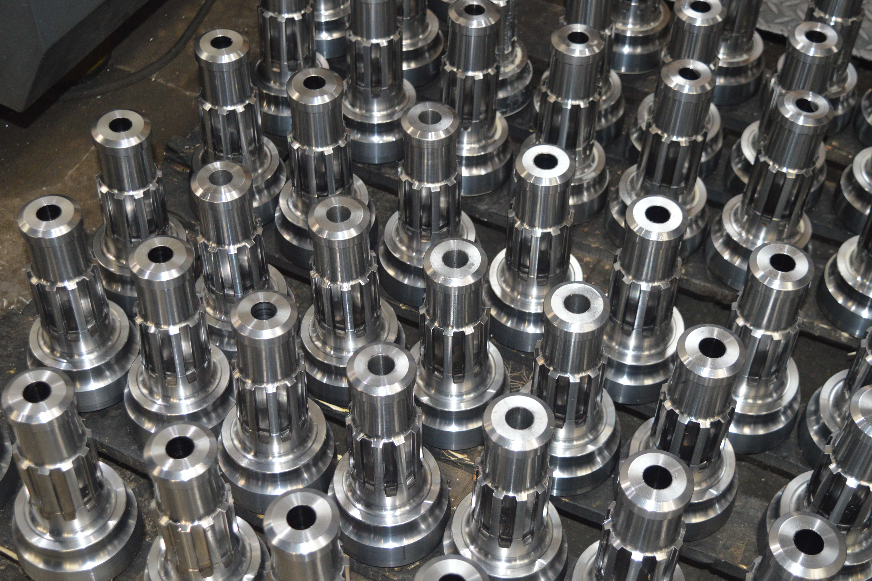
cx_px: 444
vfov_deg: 26.0
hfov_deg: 38.2
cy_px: 291
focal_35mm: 52
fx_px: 1259
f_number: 4.5
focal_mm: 34
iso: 800
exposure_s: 1/60
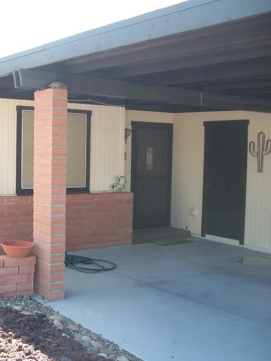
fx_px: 480
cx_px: 50
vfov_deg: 41.2
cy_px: 181
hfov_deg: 30.7
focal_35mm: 46
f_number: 2.9
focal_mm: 5.7
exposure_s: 1/200
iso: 80
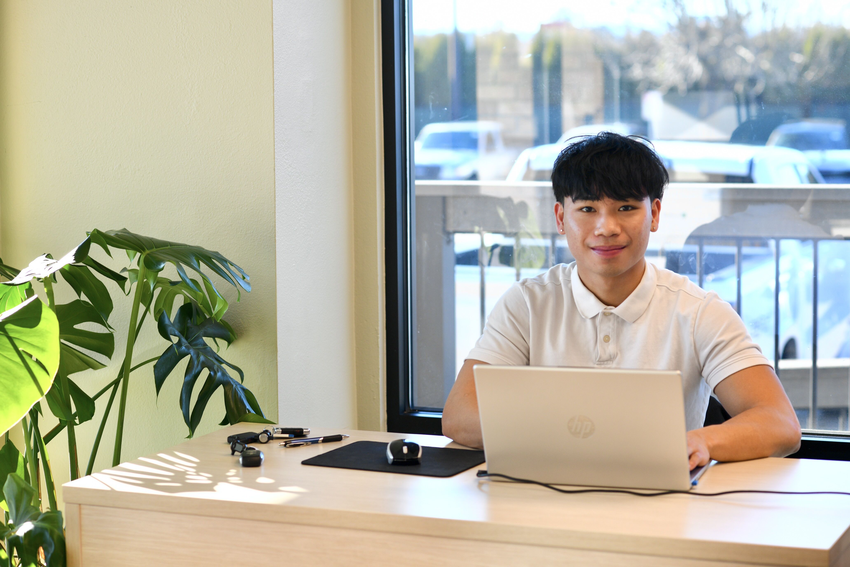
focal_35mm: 85
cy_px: 284
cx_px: 425
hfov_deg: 23.9
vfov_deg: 16.1
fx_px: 2007
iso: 400
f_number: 4.5
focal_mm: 85
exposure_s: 1/80
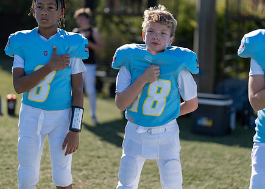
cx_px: 151
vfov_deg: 19.0
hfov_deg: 26.4
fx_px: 564
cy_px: 88
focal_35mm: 75
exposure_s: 1/4000
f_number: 1.2
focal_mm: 50
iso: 100
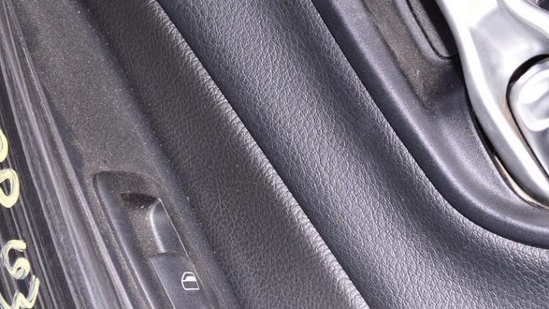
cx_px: 242
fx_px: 1396
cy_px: 219
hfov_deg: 22.2
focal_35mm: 96
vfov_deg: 12.6
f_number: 8
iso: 1600
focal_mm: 35
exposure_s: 1/160
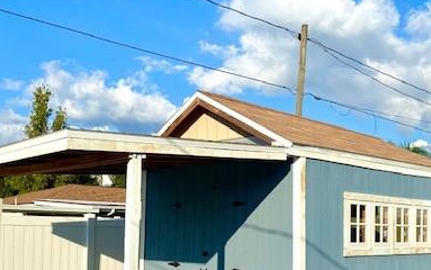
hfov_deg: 43.5
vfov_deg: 27.4
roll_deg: -0.6
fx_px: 541
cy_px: 219
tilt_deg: +1.9
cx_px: 212
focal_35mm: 46
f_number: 1.8
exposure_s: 1/3984
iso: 32
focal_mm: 4.25
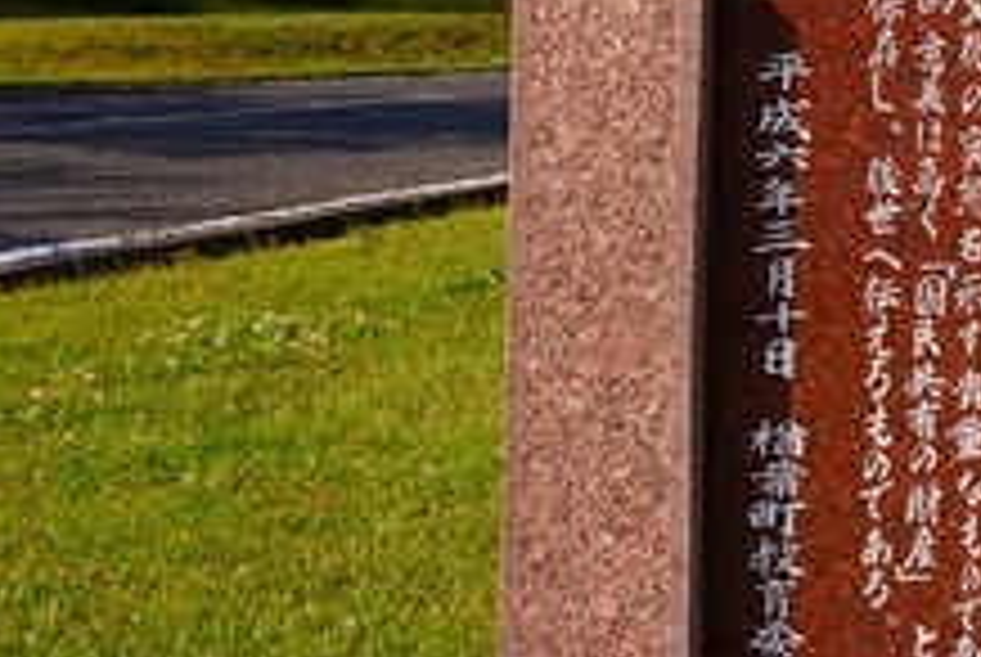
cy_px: -81
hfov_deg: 17.0
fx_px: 3002
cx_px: 1426
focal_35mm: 110
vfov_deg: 12.3
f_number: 11
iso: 100
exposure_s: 1/200
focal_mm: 30
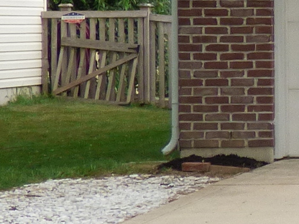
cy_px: -26
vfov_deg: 5.0
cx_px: 883
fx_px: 2566
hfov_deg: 6.2
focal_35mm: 297
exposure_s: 1/640
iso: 100
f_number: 3.7
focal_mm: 7.79
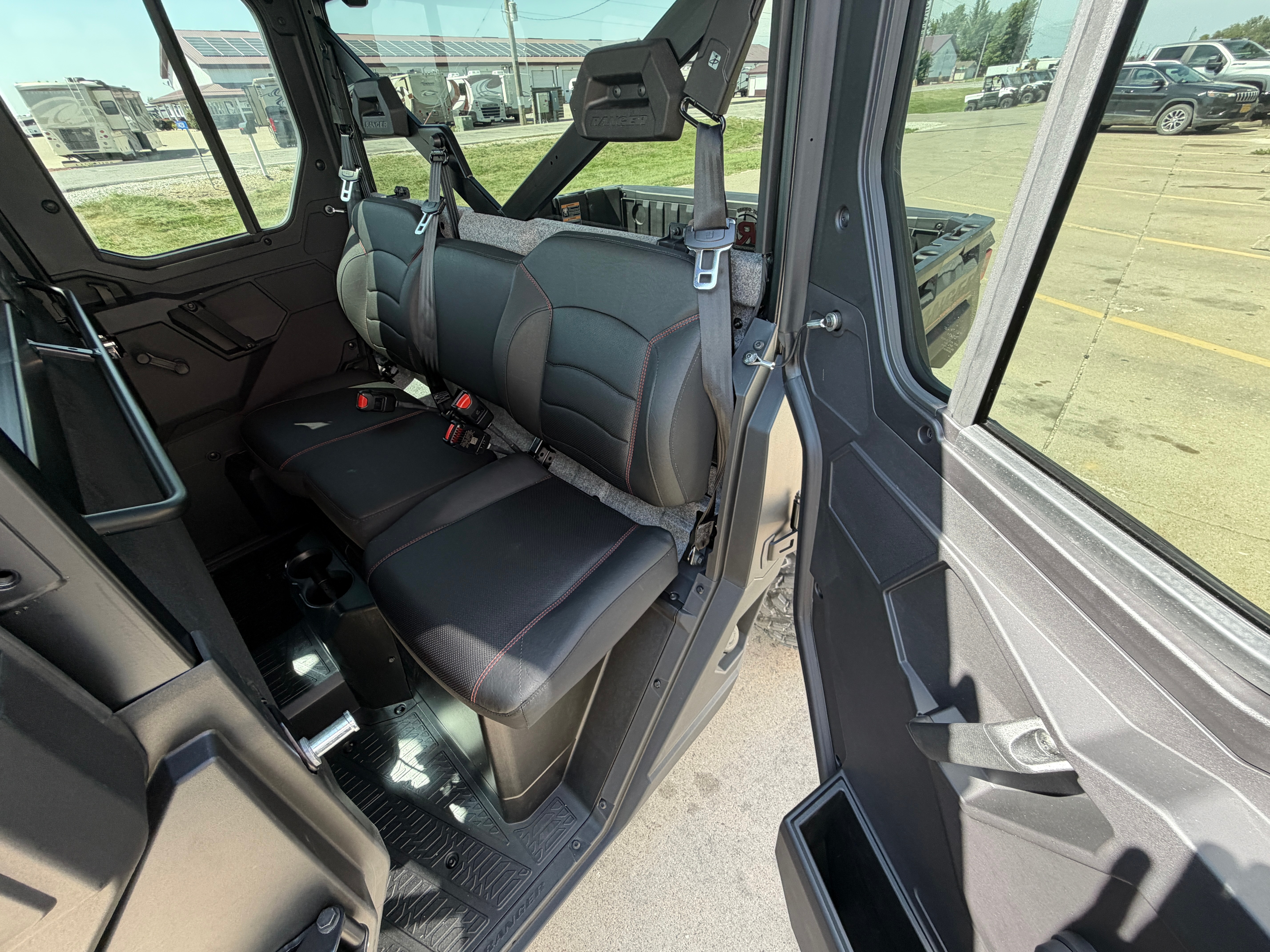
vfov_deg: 85.7
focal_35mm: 14
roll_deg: +3.6
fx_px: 514
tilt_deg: -37.0
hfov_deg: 102.1
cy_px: 476
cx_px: 635
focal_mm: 2.22
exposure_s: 1/121
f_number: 2.2
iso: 100
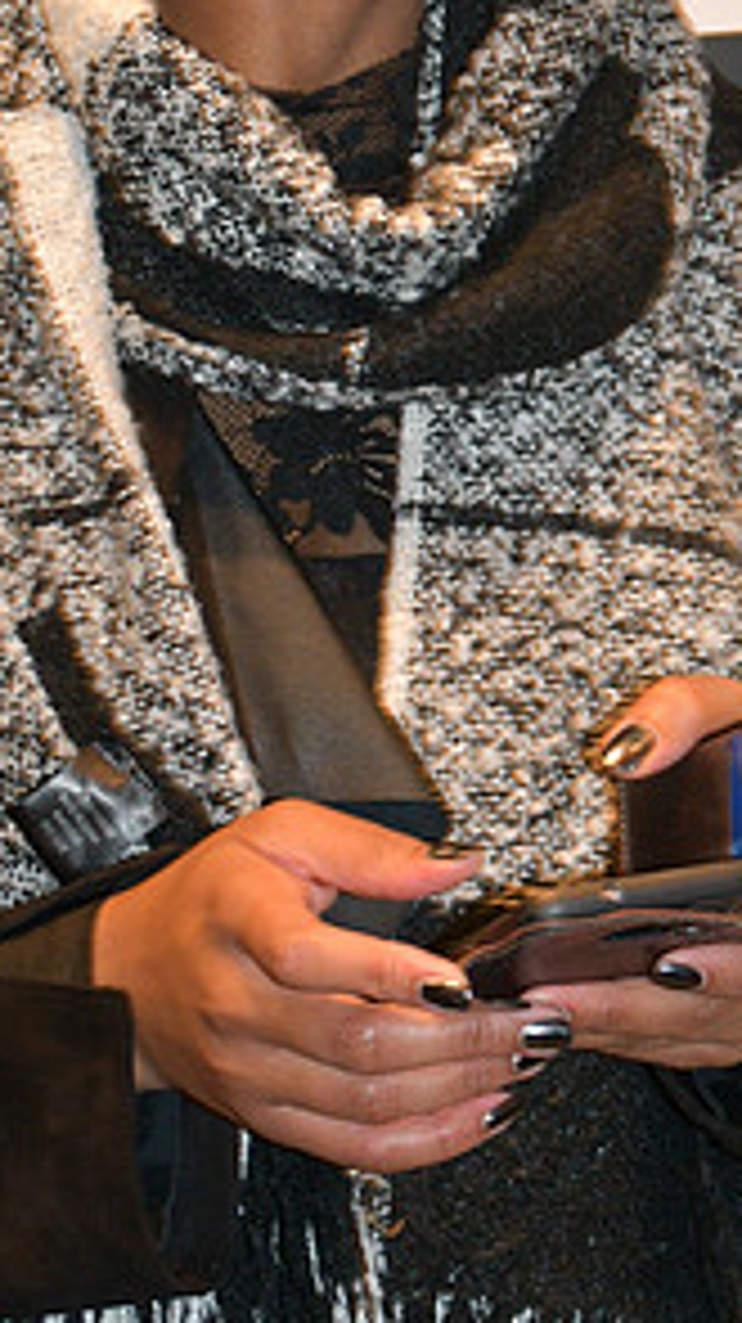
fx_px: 5221
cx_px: 452
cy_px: 90
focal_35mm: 149
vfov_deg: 14.3
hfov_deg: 8.1
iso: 1400
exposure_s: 1/60
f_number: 4.5
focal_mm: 48
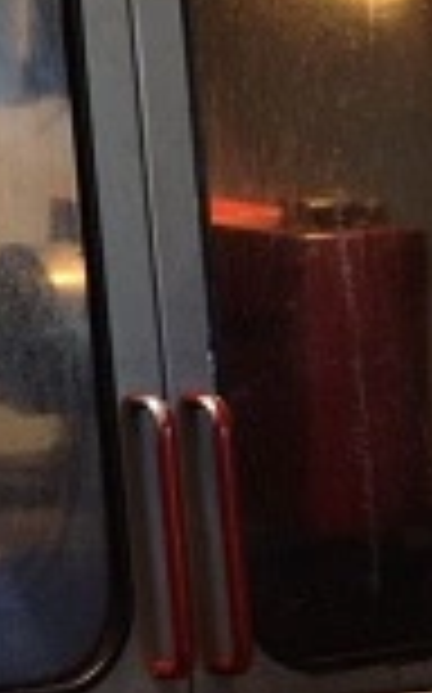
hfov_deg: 8.4
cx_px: -549
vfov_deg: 14.1
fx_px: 2737
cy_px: -63
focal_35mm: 145
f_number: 2.4
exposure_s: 1/40
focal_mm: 4.28
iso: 64
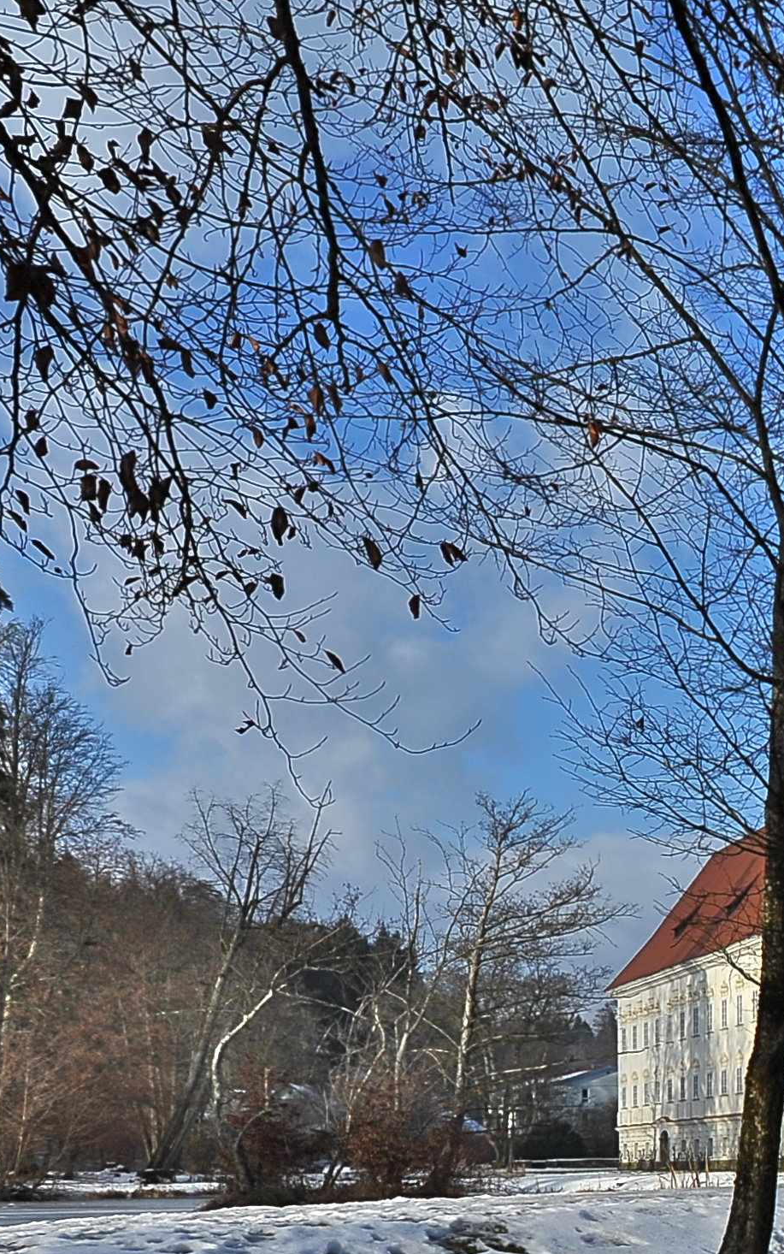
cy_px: 1161
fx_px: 1606
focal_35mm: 47
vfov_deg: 39.2
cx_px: 1456
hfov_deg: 19.5
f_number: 11
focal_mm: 16
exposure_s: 1/400
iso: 200
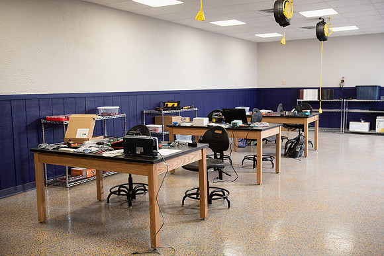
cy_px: 128
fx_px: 384
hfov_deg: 53.1
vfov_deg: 36.9
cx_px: 192
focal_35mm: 36
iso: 1000
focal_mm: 36
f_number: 4
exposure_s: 1/200
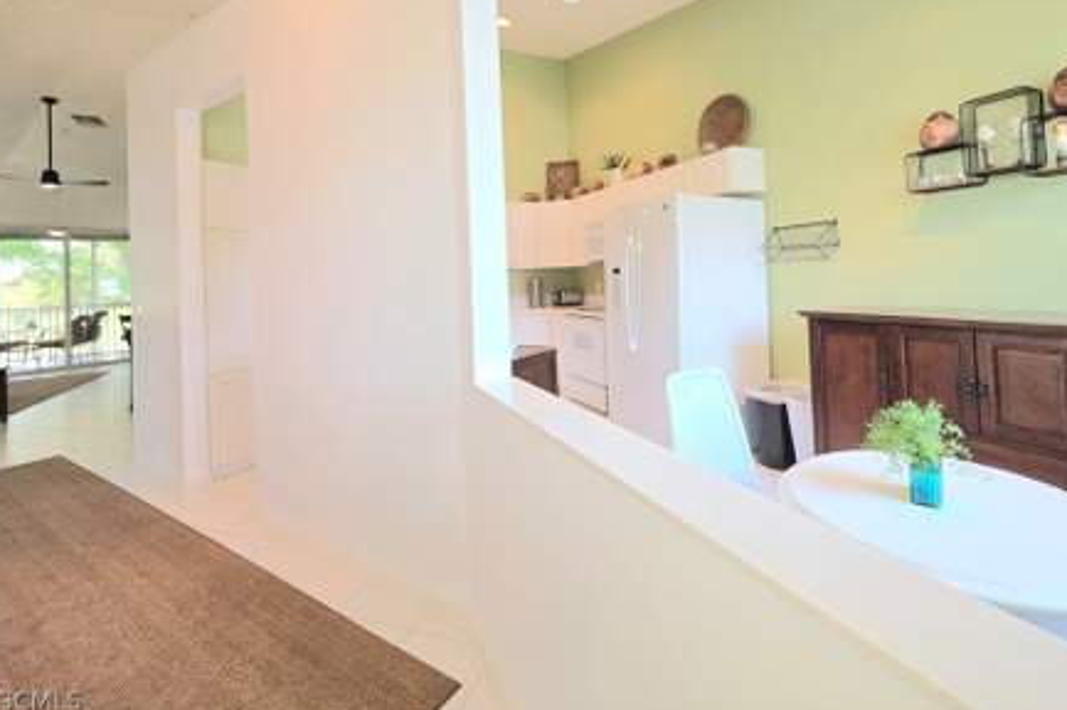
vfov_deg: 76.2
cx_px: 564
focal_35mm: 15
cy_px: 276
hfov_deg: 100.3
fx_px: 444
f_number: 1.9
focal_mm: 2.2
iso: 64
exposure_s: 1/60.2
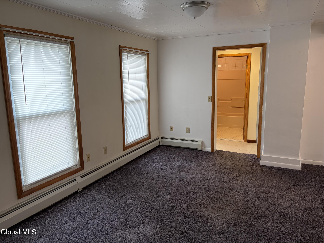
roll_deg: +1.3
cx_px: 162
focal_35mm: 26
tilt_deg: -10.4
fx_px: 243
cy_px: 122
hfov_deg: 67.3
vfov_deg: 53.1
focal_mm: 5.96
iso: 64
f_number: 1.6
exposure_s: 1/120
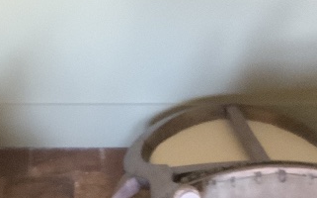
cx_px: 64
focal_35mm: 115
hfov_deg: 18.0
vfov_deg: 10.8
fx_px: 993
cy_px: 334
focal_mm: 3
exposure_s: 1/24
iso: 320
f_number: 1.8
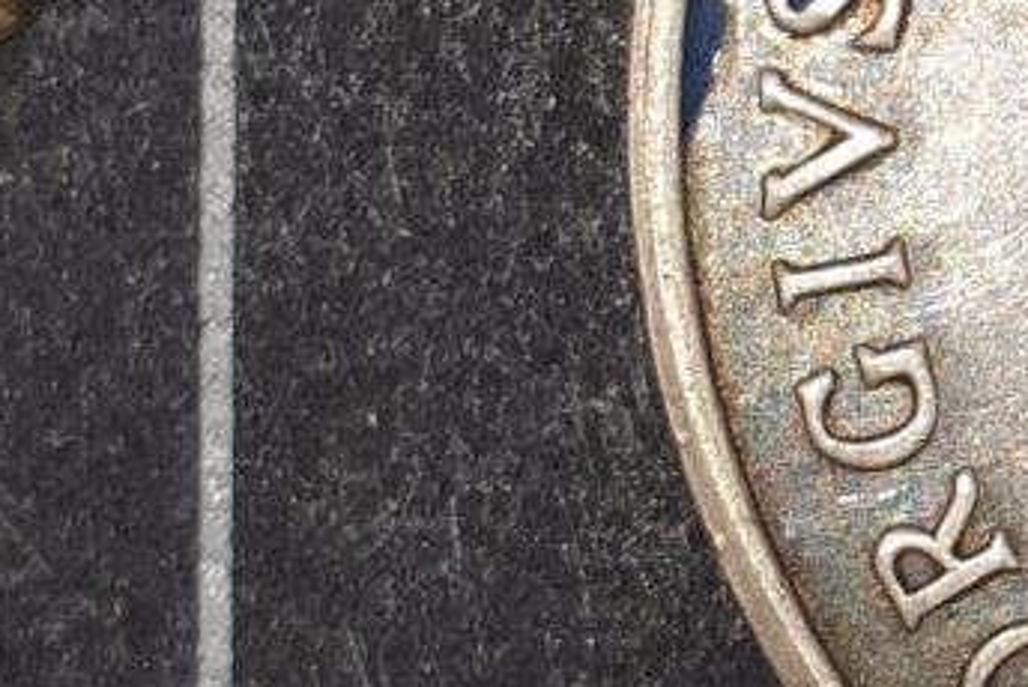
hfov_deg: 9.9
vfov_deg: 6.8
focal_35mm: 201
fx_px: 5744
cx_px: 1566
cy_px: -287
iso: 50
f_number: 2.4
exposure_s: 1/207
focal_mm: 4.3
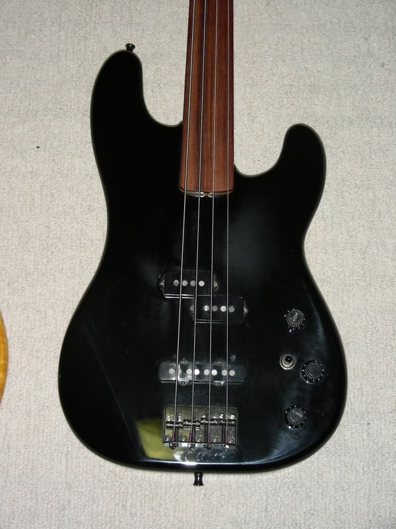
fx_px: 1205
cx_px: 198
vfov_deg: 24.7
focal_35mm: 79
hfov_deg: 18.7
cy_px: 264
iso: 55
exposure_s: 1/60.1
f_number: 3.5
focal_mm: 13.2
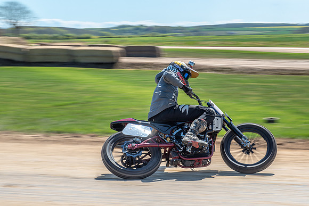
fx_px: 708
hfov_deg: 24.6
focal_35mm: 83
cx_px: 175
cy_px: 113
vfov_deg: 16.6
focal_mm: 70
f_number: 8
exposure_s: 1/160
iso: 100
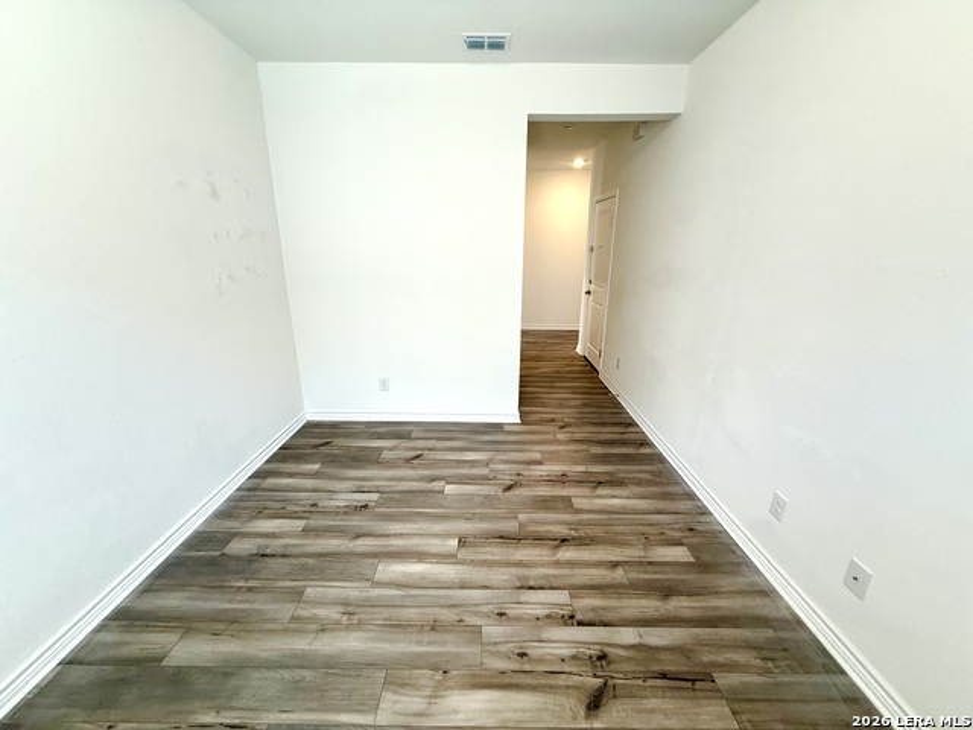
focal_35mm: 14
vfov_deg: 85.7
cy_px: 365
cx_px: 486
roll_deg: -0.2
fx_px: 394
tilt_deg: -15.6
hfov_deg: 102.1
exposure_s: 1/120
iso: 250
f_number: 2.2
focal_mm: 2.22
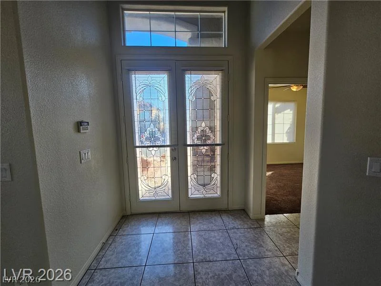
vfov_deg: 89.9
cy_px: 143
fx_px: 143
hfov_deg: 106.2
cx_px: 190
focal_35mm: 13
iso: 64
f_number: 2.2
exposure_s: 1/60
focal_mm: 2.2
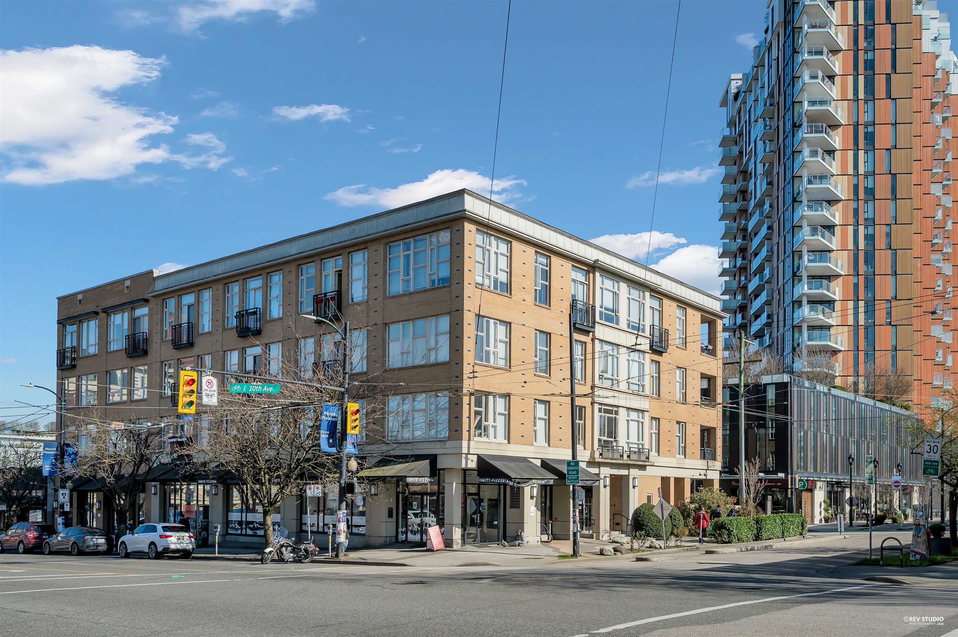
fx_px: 798
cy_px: 318
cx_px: 479
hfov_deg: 62.0
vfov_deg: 43.5
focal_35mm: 30
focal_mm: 30
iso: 100
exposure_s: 1/250
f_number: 8
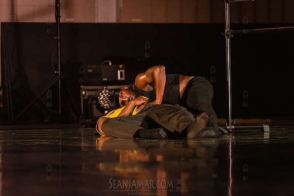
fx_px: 1634
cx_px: 147
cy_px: 98
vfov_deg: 6.9
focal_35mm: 200
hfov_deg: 10.3
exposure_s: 1/320
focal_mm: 200
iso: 8000
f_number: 4
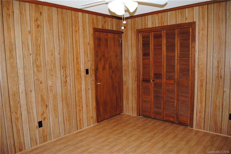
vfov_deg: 48.0
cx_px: 116
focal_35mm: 27
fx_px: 173
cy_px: 77
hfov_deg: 67.4
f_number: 3.5
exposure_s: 1/60
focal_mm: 18
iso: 200
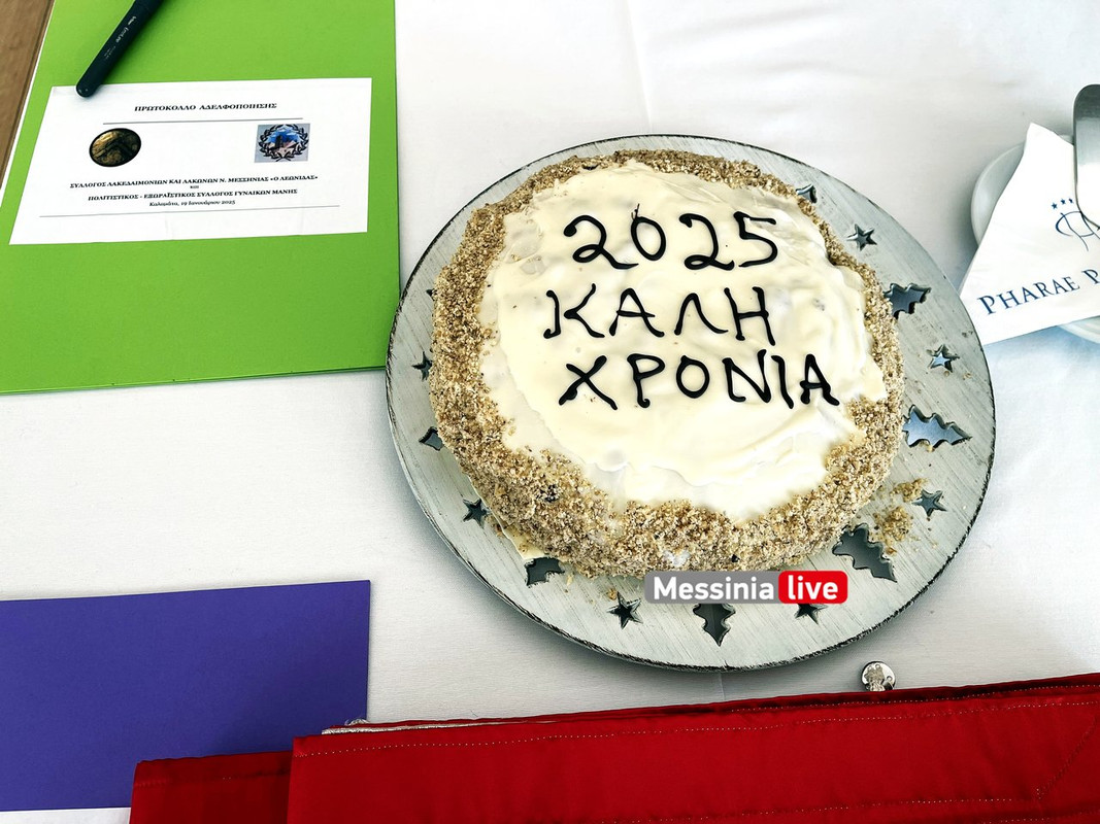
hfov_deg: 69.4
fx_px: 794
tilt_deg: -63.0
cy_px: 412
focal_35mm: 25
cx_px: 550
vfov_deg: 54.9
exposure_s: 1/100
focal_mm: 5.1
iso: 64
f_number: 1.6
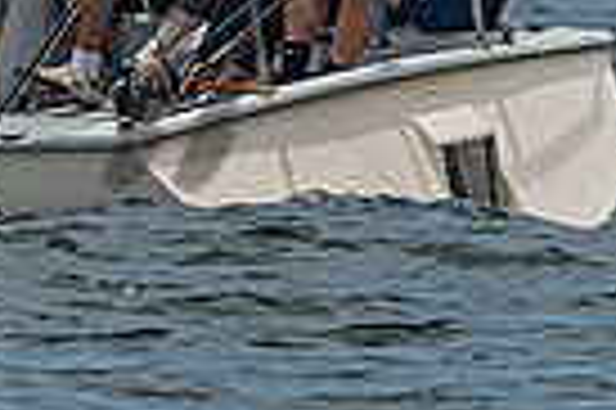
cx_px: -29
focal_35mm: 1587
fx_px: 27123
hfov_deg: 1.3
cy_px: -167
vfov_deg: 0.9
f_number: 8
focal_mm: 280
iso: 500
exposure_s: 1/4000
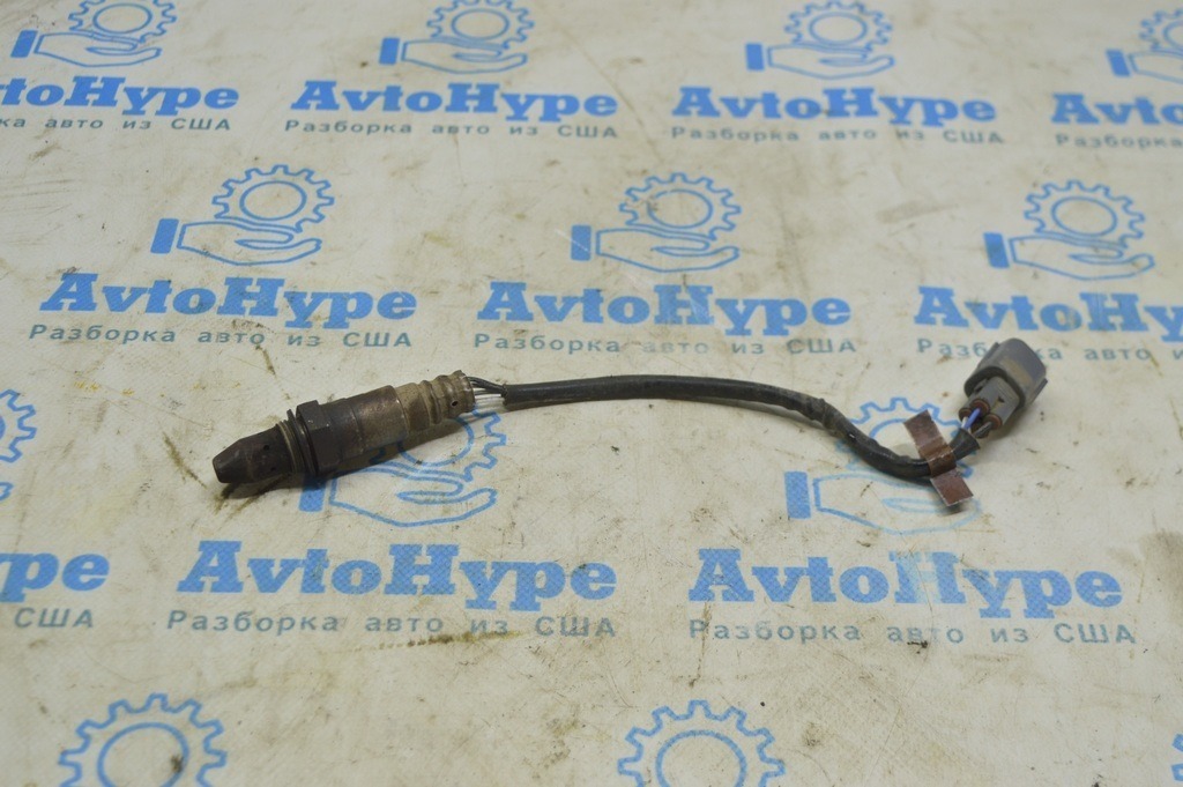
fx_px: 1872
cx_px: 592
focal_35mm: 57
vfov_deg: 23.7
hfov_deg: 35.1
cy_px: 394
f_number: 5.6
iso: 400
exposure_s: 1/40
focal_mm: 38
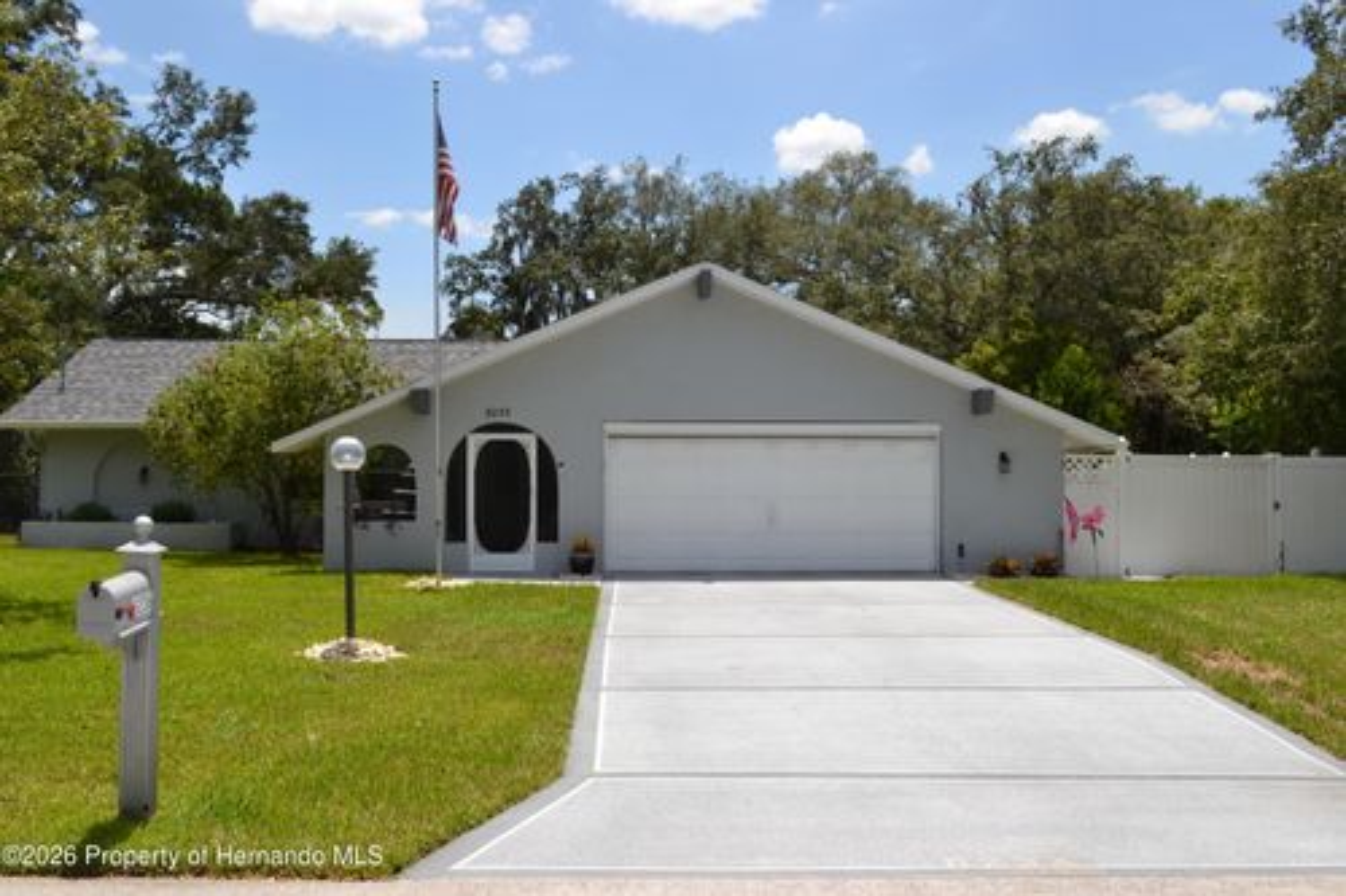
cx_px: 673
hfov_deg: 53.1
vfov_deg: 36.8
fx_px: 1345
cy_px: 448
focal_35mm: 36
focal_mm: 24
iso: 100
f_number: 9
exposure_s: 1/200
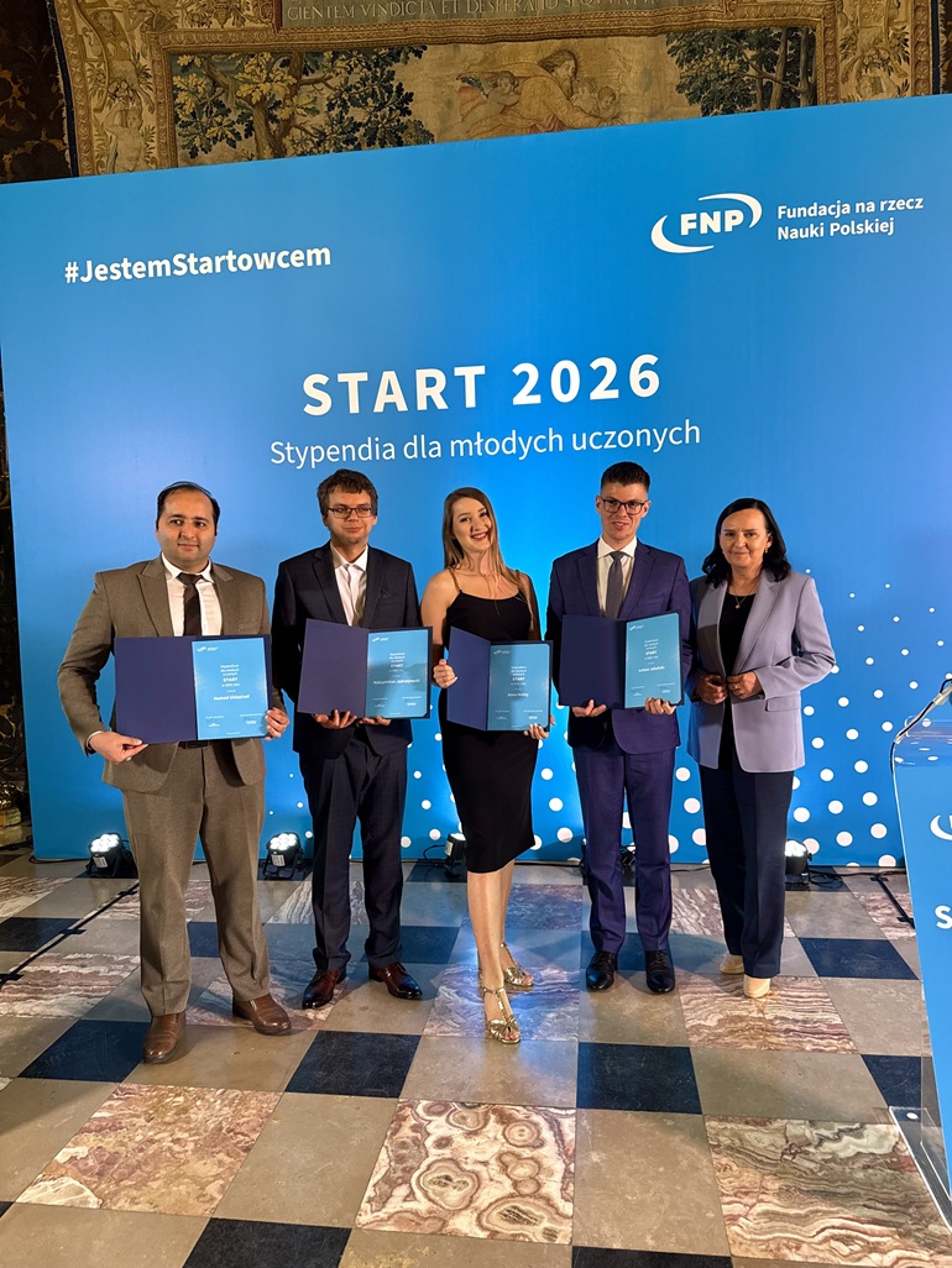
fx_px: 880
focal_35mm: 24
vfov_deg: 71.6
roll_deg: +1.8
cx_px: 476
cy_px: 634
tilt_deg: -4.8
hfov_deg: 56.8
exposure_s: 1/60
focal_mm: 6.76
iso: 320
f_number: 1.78
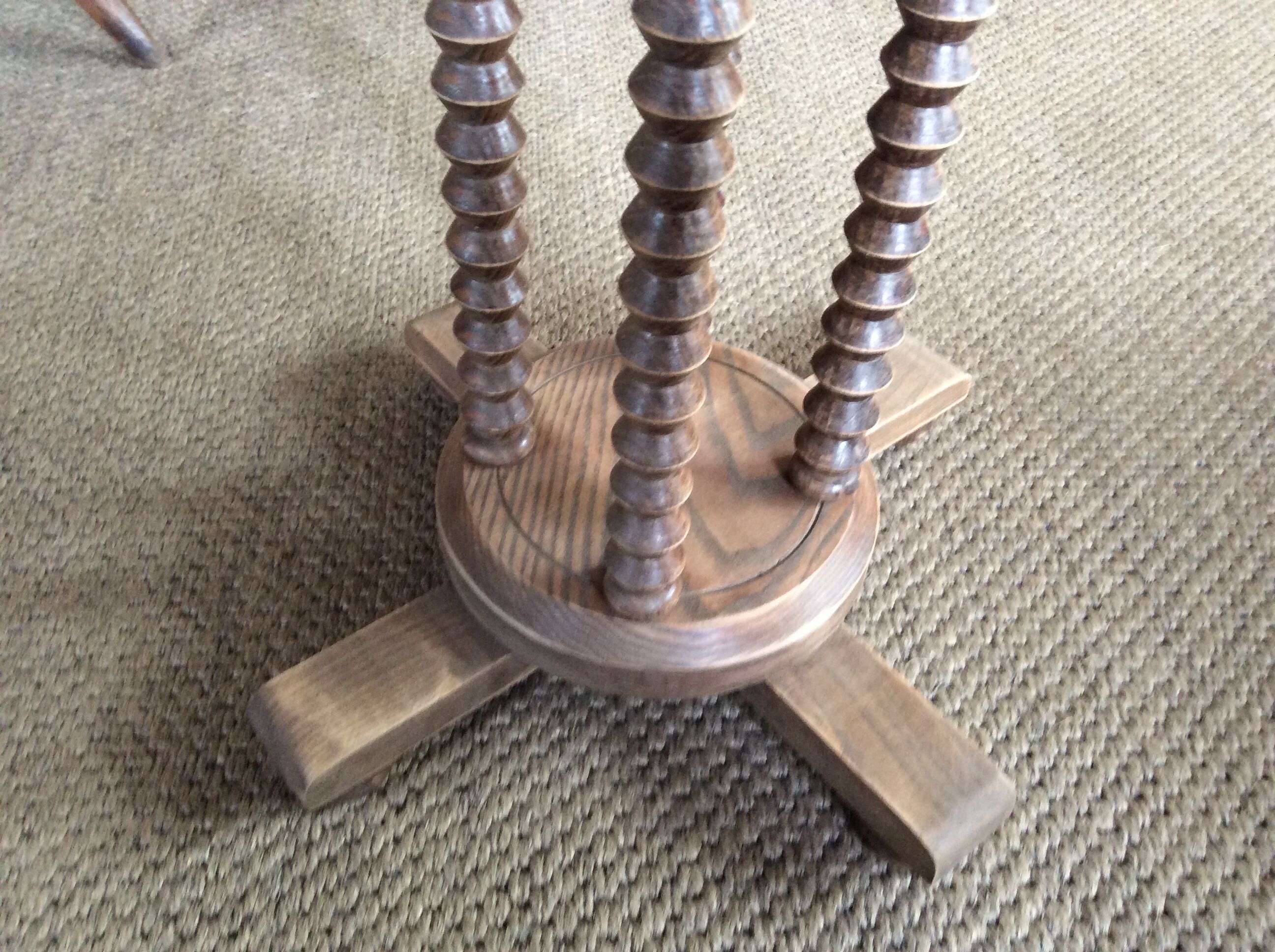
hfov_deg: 56.9
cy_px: 476
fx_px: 1177
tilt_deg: -48.2
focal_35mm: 32
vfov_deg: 44.1
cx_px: 638
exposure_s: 1/25
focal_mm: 3.3
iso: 160
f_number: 2.4
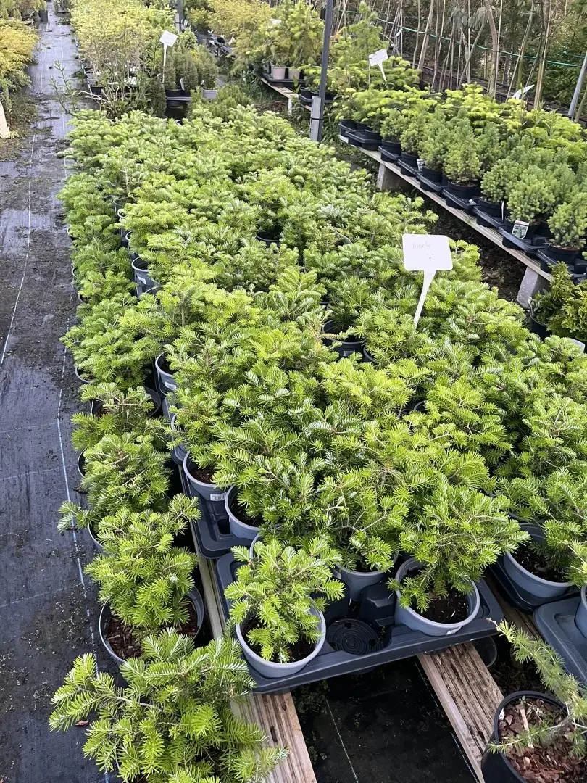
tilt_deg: -37.3
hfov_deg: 53.1
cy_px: 392
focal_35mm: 26
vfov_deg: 67.3
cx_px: 294
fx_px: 588
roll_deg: -4.6
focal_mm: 5.1
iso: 200
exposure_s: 1/60
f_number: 1.6
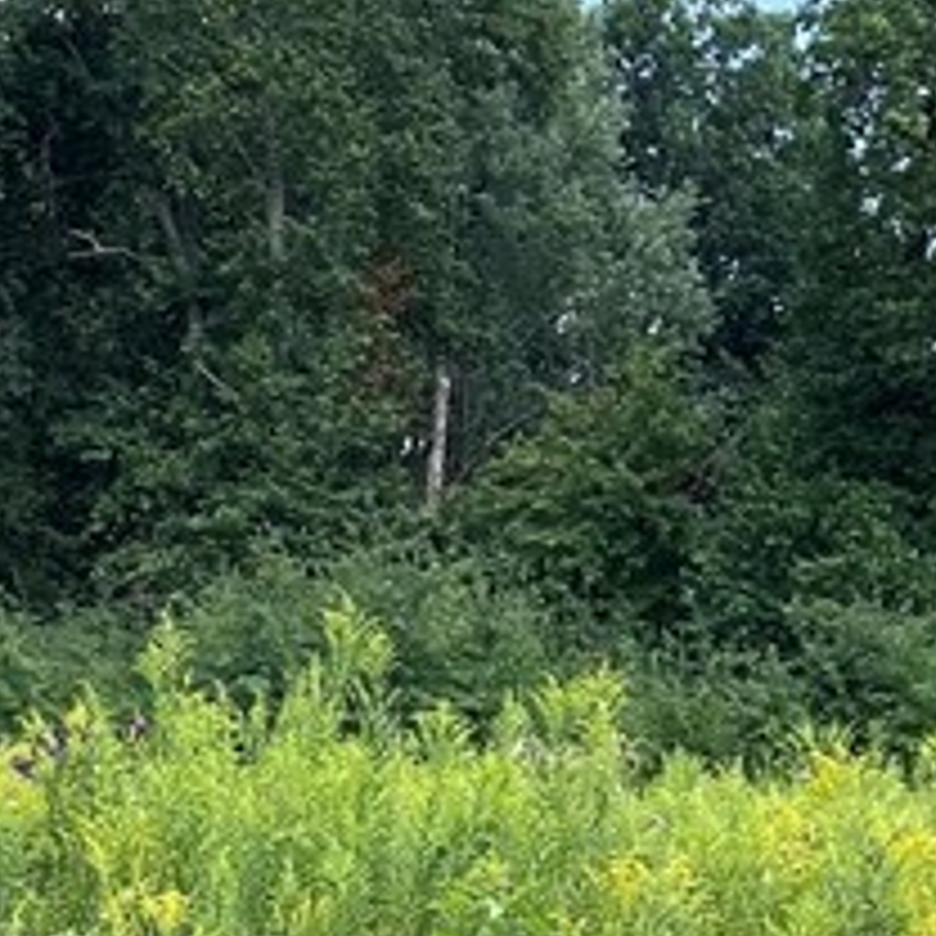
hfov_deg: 15.4
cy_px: 1035
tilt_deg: -4.3
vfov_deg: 15.0
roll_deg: -3.0
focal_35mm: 113
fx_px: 3457
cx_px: 634
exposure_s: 1/894
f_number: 1.5
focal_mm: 5.7
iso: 50
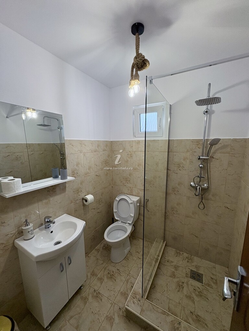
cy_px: 166
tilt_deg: -9.5
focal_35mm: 14
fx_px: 134
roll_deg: +0.3
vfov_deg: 102.1
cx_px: 124
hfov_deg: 85.7
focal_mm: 2.22
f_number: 2.2
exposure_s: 1/100
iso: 125
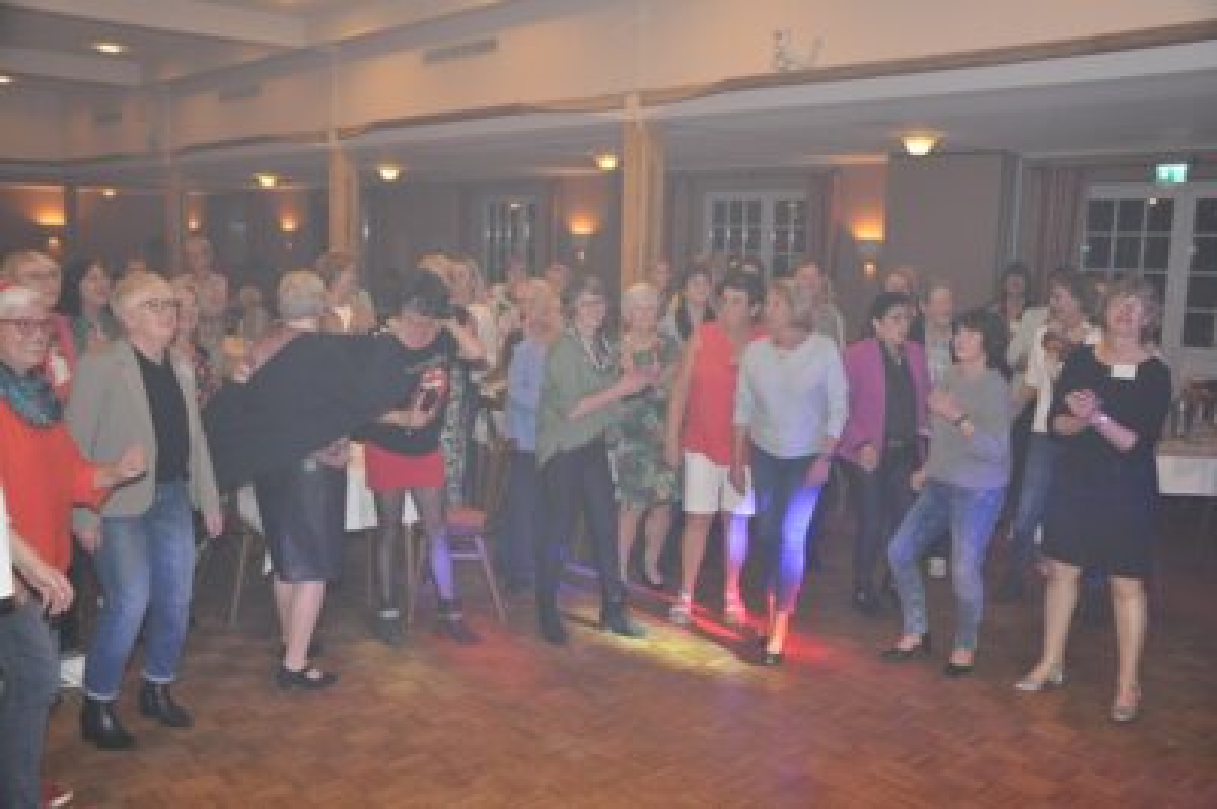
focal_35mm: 33
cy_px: 404
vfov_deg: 39.9
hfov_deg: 57.3
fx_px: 1115
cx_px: 608
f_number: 4
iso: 800
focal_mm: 22
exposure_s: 1/60
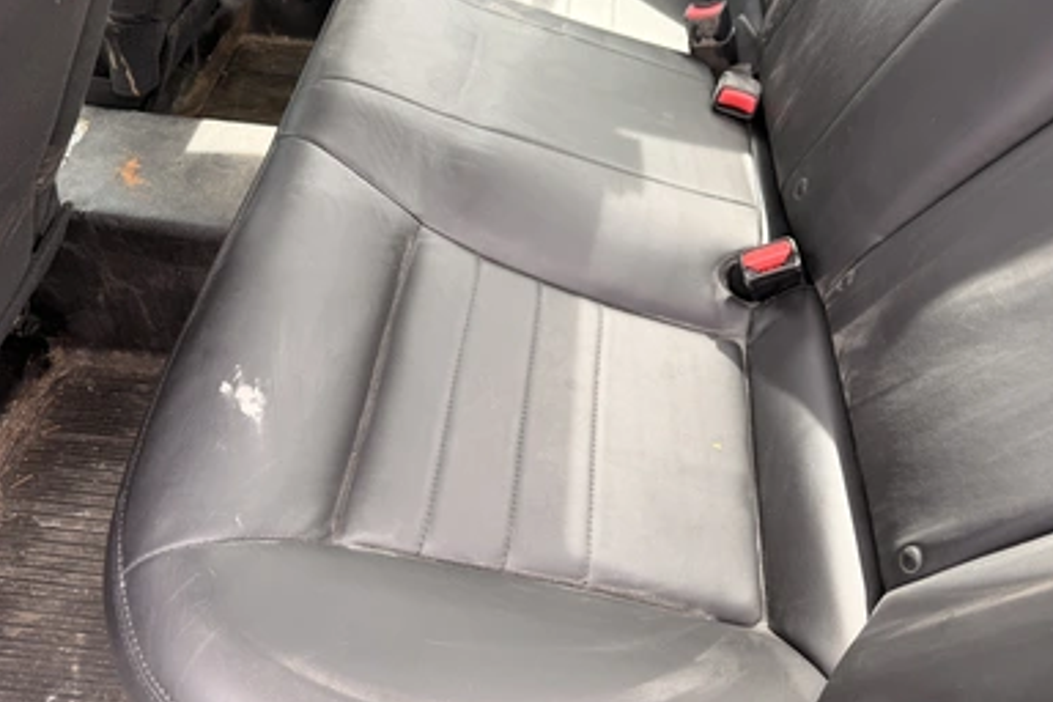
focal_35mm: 26
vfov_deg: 49.4
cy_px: 403
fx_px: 760
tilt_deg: -51.5
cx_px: 524
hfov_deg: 69.4
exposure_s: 1/178
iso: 64
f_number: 1.78
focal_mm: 6.76
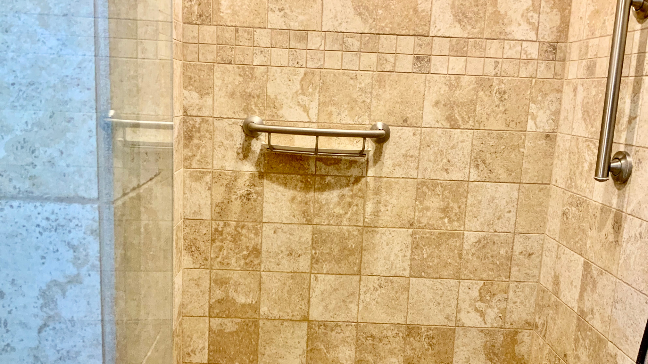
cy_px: 189
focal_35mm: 32
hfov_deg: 61.0
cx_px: 323
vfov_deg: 36.7
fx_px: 550
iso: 125
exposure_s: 1/60
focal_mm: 3
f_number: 1.8
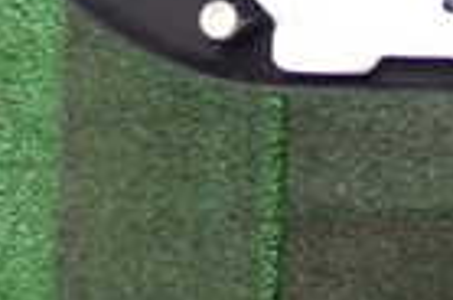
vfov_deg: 8.7
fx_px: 1808
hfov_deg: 13.4
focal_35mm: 144
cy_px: -388
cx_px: 707
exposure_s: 1/30
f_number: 2.4
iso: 320
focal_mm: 5.79
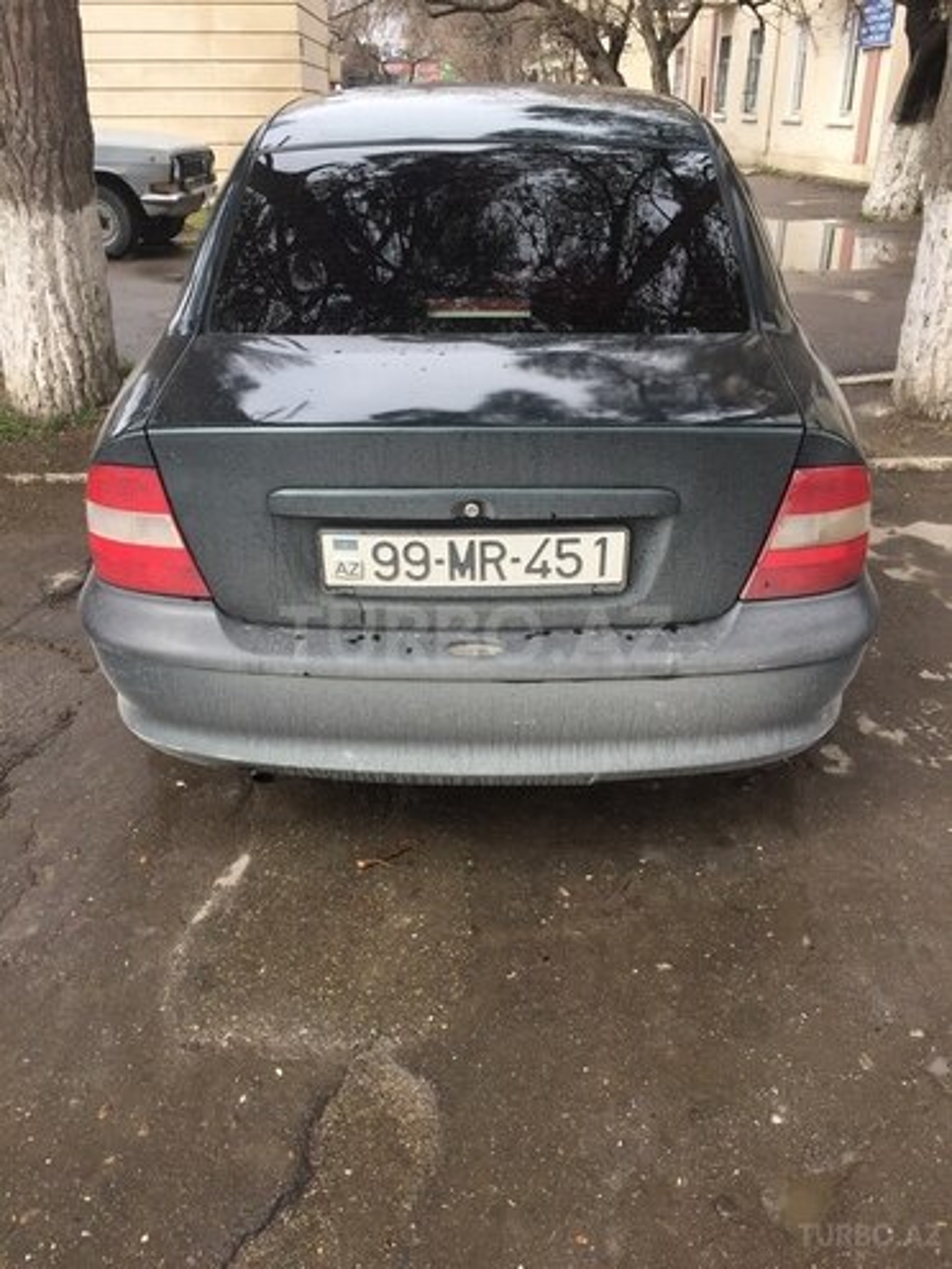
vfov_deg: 61.7
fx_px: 1063
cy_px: 634
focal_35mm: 29
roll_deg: +0.5
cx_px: 476
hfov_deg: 48.2
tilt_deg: -24.5
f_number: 2.2
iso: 32
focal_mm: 4.15
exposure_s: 1/618
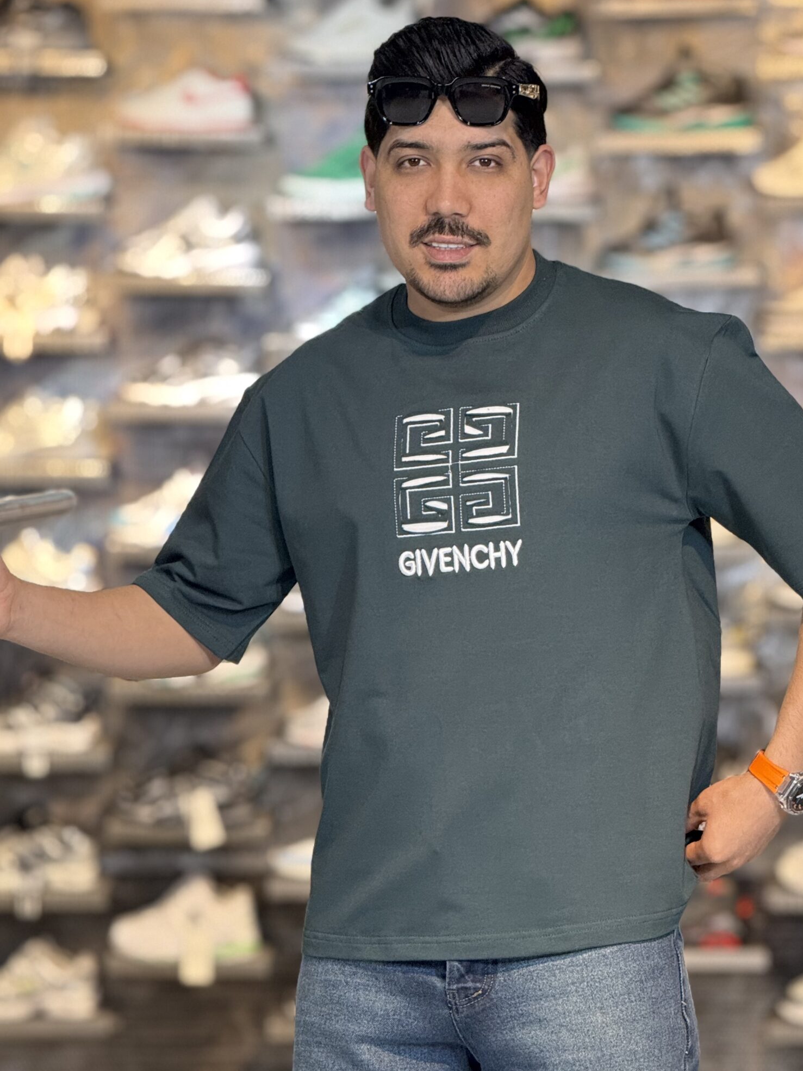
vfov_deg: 12.7
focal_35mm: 156
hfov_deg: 9.5
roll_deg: -0.2
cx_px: 478
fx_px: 4825
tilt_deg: -1.6
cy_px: 564
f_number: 2.8
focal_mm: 15.66
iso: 320
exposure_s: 1/100
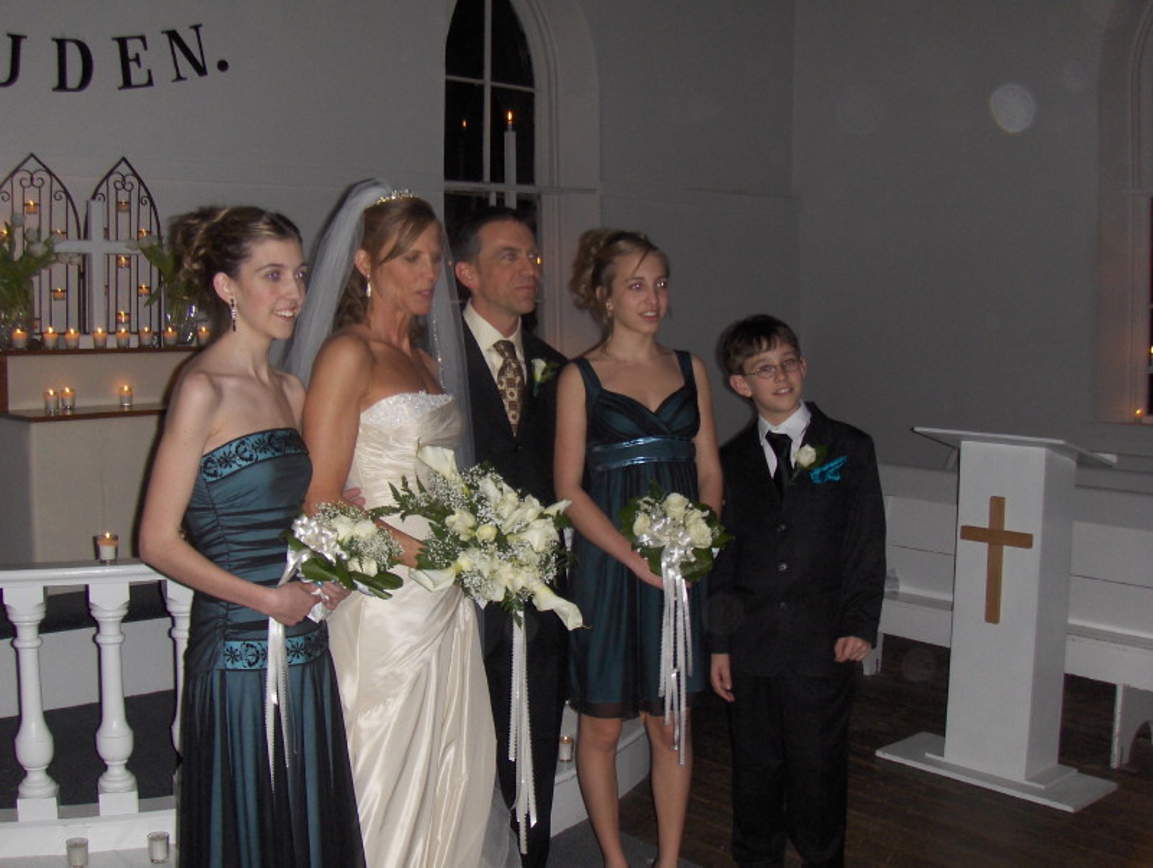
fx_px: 1367
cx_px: 576
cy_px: 434
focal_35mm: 41
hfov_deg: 45.7
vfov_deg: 35.2
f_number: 3.5
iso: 100
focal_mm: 6.5
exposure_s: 1/60
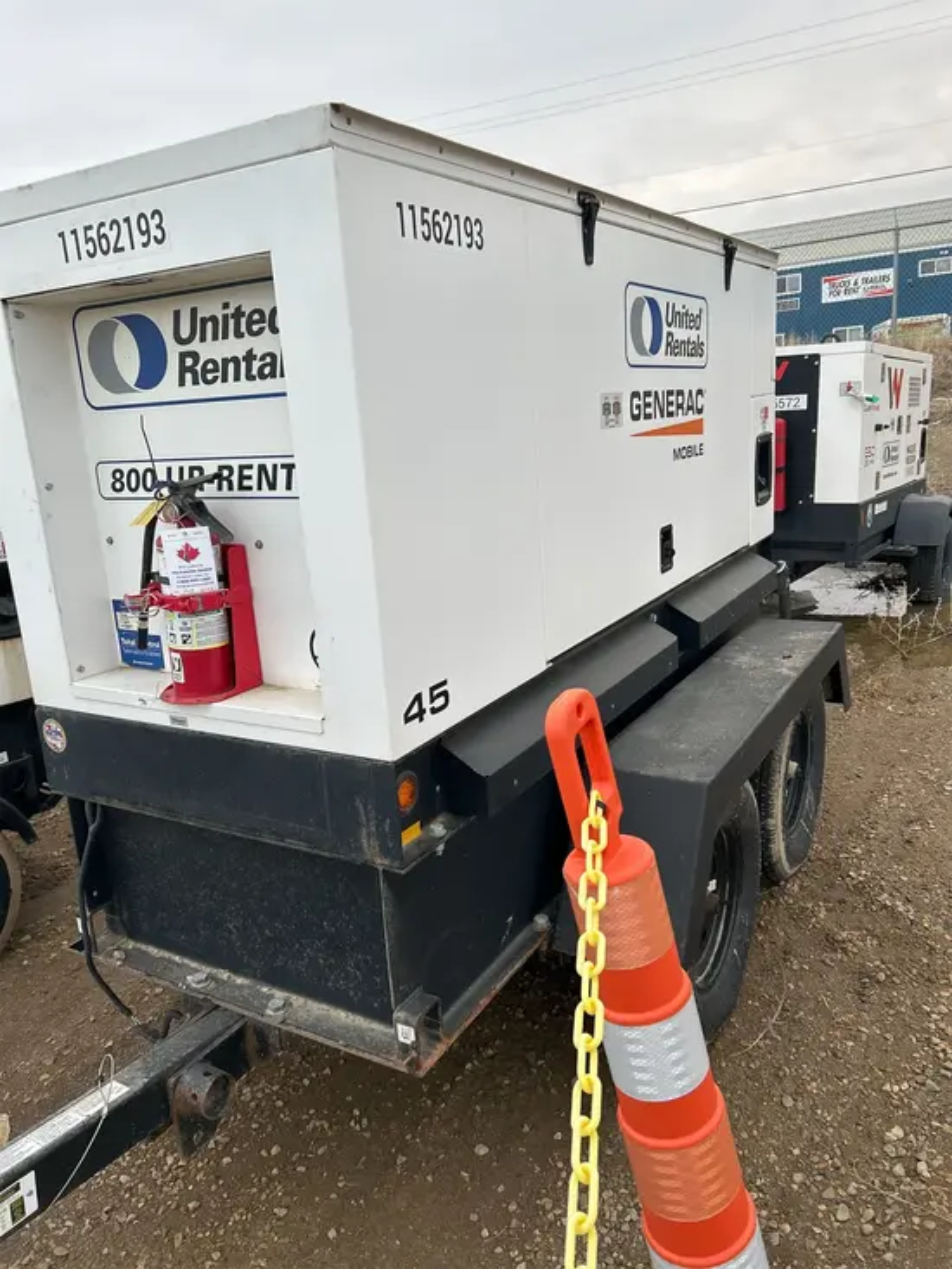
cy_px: 634
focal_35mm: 26
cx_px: 476
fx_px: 953
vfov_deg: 67.3
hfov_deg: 53.1
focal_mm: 5.7
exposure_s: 1/121
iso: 40
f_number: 1.5
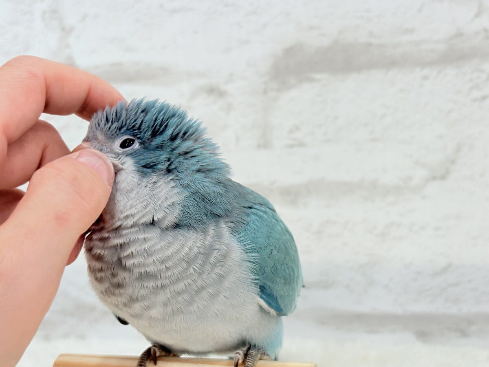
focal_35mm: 52
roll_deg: +5.3
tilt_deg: -9.0
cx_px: 244
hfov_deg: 36.8
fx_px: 735
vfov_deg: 28.0
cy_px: 184
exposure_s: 1/100
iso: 80
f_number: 1.6
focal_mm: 5.96
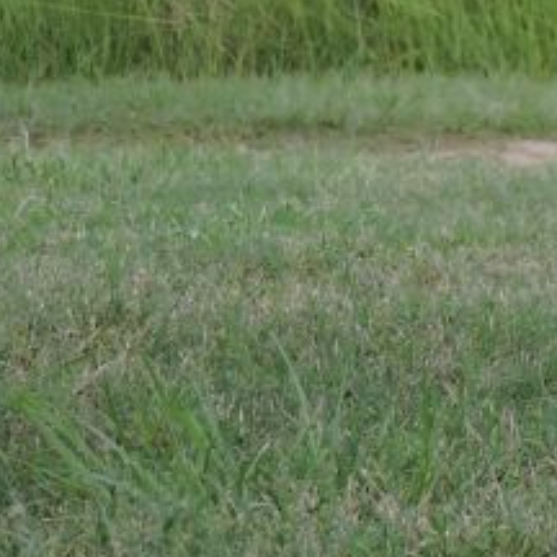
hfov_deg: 5.2
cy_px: 160
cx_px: 1280
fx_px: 5971
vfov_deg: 5.3
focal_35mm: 328
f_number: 3.9
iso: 160
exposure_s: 1/400
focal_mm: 13.4
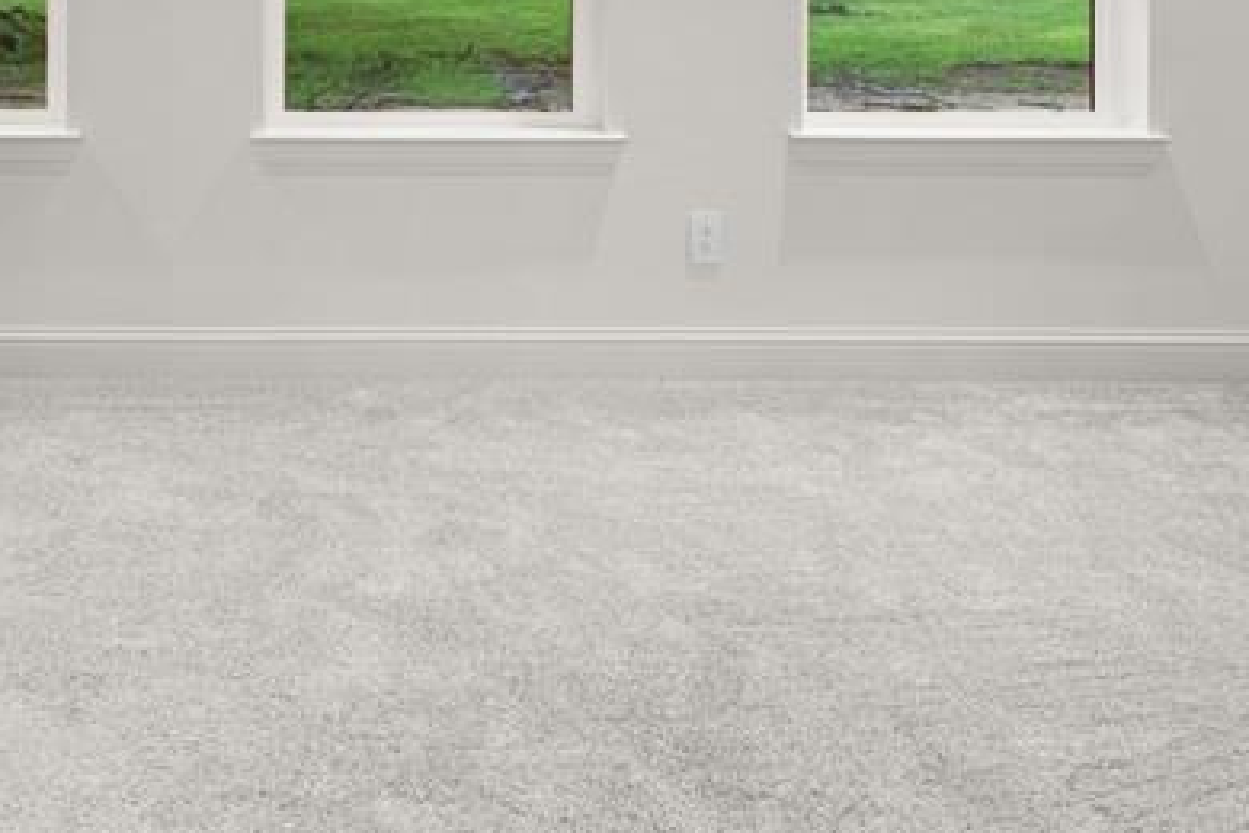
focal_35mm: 42
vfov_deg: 28.7
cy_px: -103
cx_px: 173
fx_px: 1457
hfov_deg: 43.2
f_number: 9
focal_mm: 16
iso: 160
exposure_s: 1/1.25
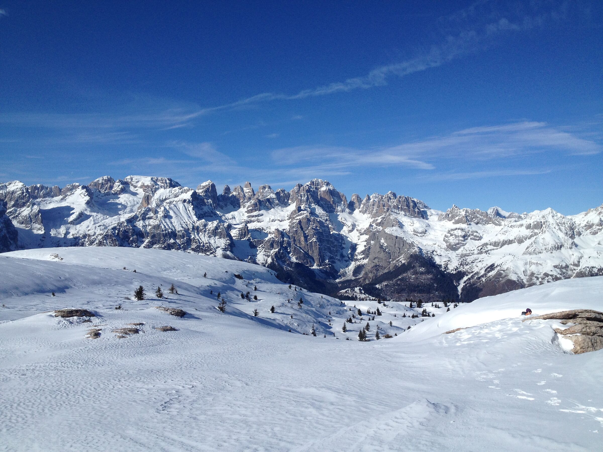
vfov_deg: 40.7
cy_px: 226
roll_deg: -3.2
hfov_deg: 52.6
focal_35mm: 35
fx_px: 610
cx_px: 302
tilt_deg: +1.9
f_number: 2.4
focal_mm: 4.28
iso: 50
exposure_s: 1/4608
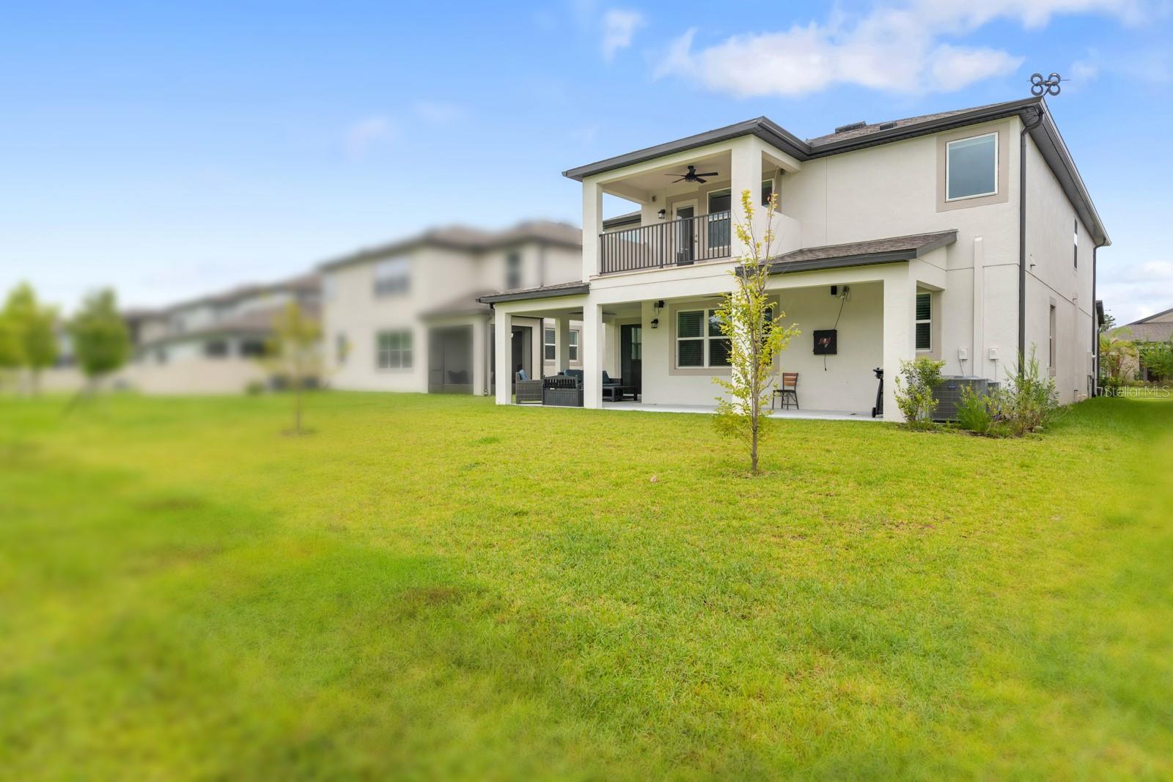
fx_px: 652
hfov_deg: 84.0
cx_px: 586
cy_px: 391
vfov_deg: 61.9
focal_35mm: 20
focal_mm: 20
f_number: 8
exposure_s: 1/320
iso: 200
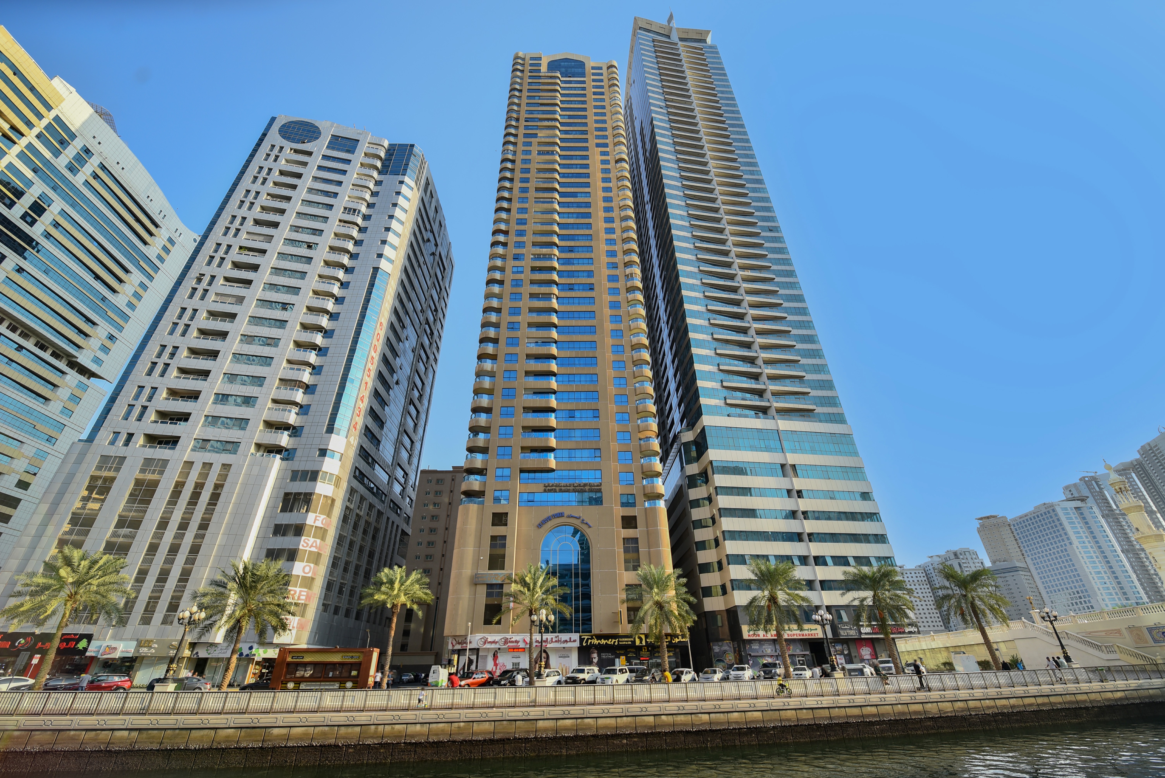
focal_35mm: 14
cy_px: 389
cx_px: 582
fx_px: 453
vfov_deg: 81.3
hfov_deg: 104.2
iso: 250
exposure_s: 1/800
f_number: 4.5
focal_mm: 14
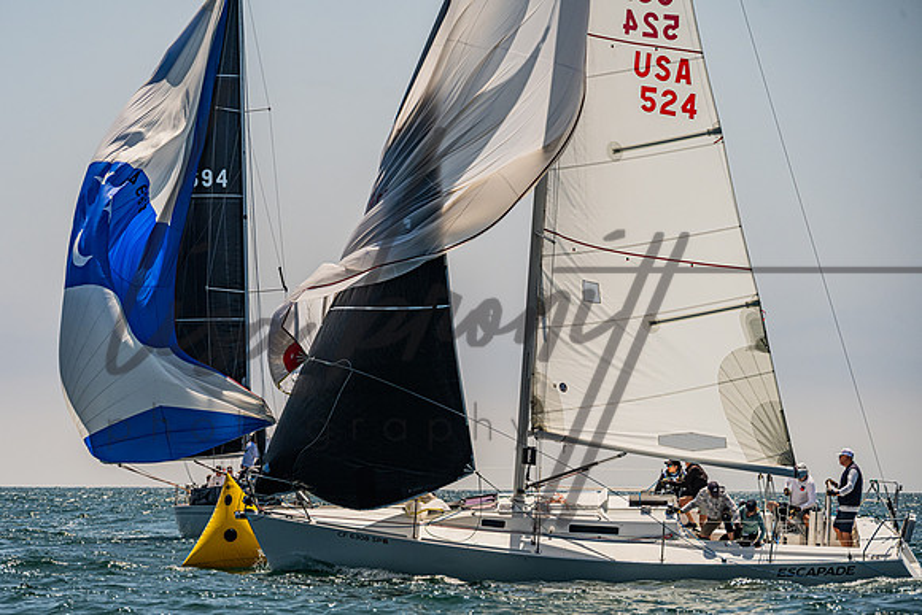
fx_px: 5461
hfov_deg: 9.6
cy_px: 373
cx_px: 349
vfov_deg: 6.4
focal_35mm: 213
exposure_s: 1/4000
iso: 500
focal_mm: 170
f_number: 8
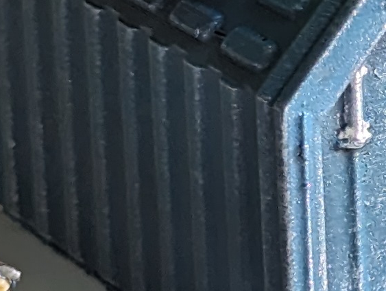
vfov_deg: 4.2
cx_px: 699
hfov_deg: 5.6
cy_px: -308
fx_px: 3886
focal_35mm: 348
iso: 47
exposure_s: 1/36.3
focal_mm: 6.81
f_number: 1.85
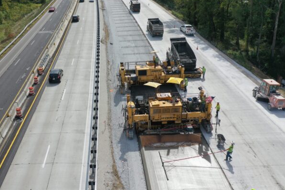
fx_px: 285
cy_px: 71
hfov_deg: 52.6
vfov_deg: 36.6
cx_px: 107
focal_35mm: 36
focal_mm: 10.26
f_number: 4
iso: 100
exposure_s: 1/80
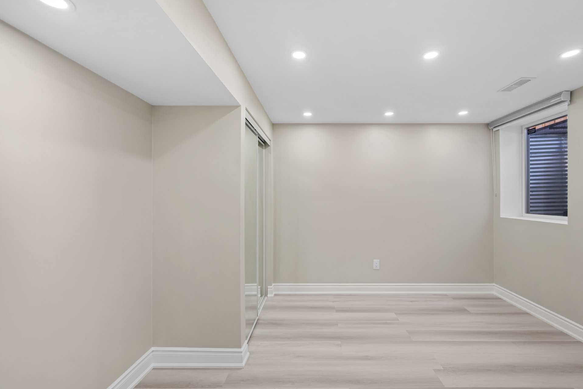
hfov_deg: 100.2
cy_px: 191
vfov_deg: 77.3
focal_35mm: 15
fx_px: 243
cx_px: 312
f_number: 8
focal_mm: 14
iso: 100
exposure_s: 1/10
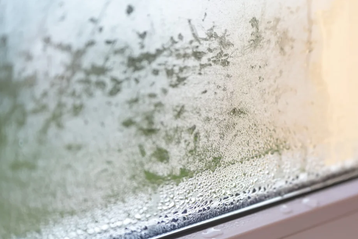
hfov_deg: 26.0
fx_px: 776
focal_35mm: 78
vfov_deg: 17.5
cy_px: 129
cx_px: 196
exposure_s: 1/160
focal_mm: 70
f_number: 2.8
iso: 100
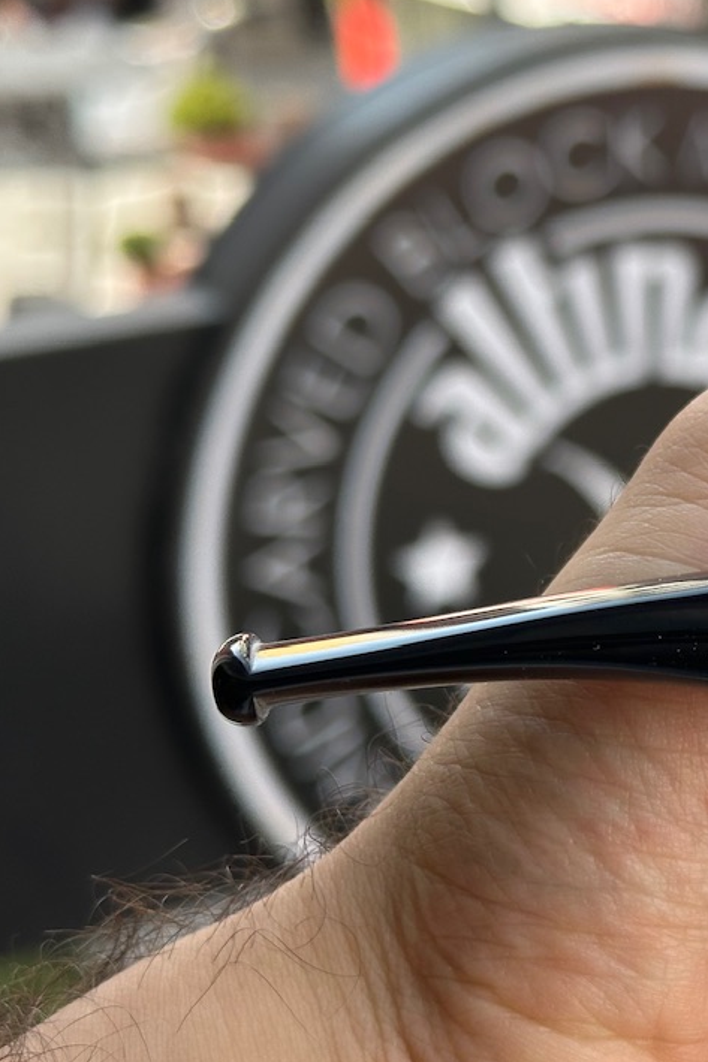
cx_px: 928
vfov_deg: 22.6
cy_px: 519
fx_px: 2656
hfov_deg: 14.5
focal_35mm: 90
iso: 64
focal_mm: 6.86
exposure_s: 1/543
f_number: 1.78
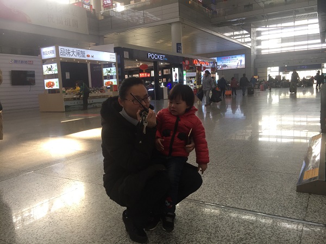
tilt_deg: -5.3
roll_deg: +2.0
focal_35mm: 29
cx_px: 163
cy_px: 122
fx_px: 273
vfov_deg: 48.2
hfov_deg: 61.7
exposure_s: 1/100
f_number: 2.2
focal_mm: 4.15
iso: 50
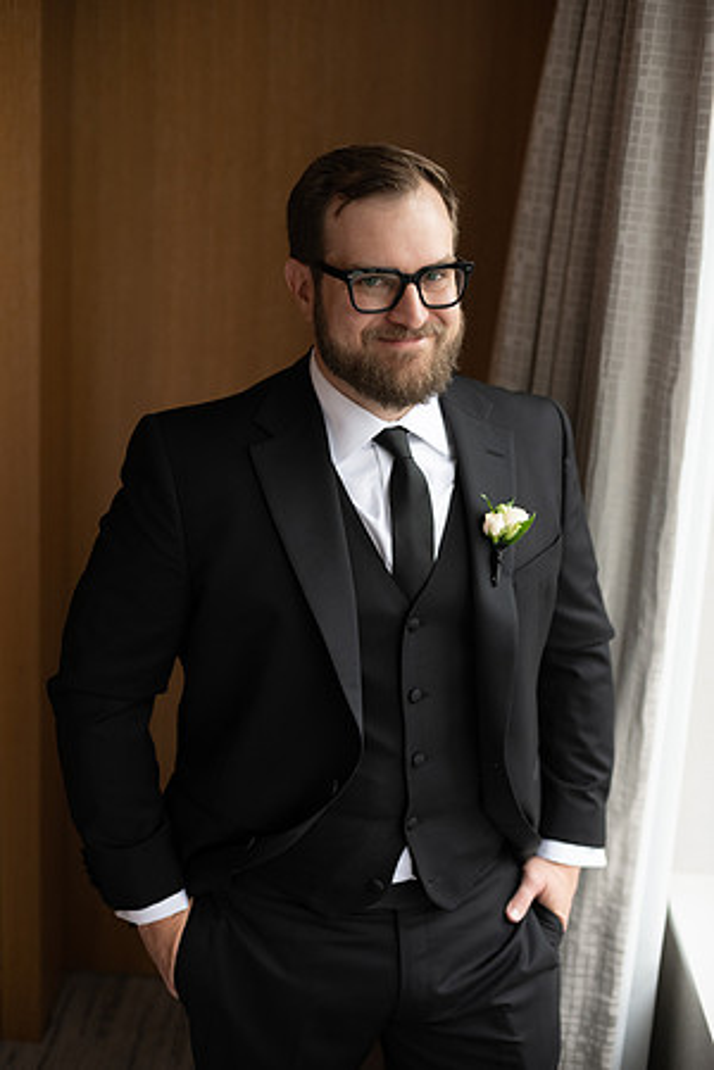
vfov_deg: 39.6
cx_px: 357
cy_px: 535
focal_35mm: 50
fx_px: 1487
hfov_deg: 27.0
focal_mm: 50
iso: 1250
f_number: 2.8
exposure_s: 1/200
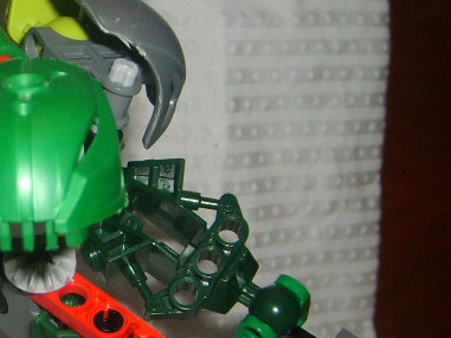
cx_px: -19
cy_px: 170
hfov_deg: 20.1
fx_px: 1225
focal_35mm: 94
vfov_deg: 15.7
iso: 100
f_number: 2.8
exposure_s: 1/45
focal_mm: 5.8
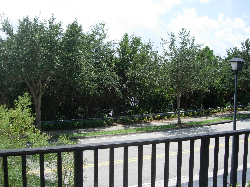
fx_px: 296
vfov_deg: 35.1
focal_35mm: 41
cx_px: 125
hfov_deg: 45.8
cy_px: 94
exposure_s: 1/1024
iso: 64
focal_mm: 8.5
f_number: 2.9
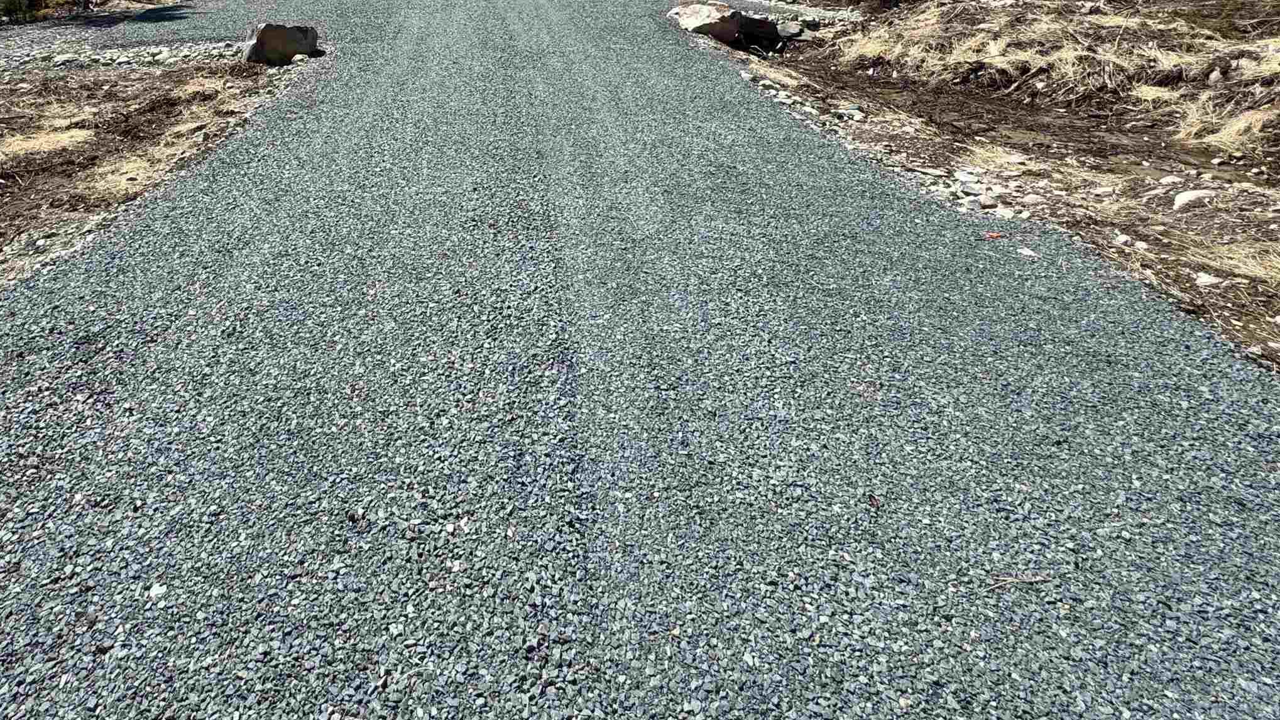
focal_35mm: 23
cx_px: 437
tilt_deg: -9.3
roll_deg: +0.1
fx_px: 781
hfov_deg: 76.4
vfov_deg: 44.3
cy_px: 50
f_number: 2.2
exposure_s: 1/2028
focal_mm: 2.22
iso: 50
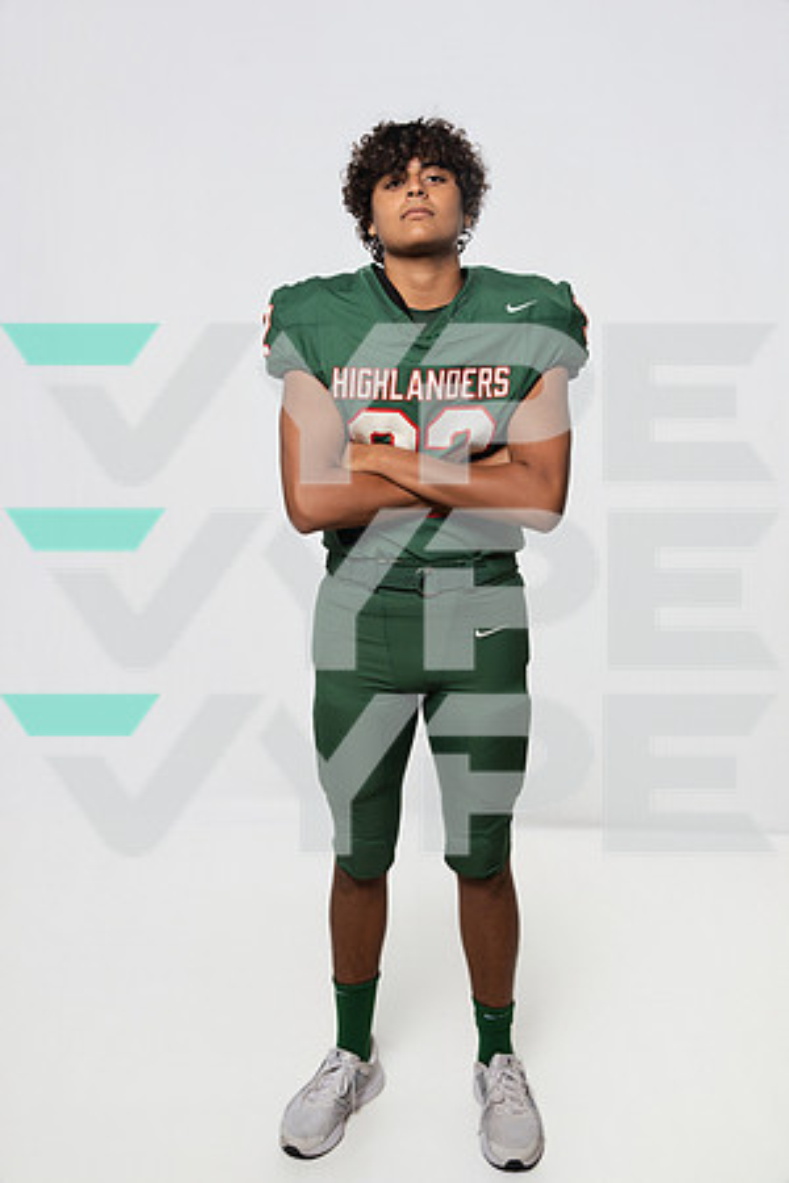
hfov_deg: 38.2
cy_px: 592
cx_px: 394
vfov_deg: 54.8
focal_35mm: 35
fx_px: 1141
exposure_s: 1/160
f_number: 8
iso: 500
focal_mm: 34.7
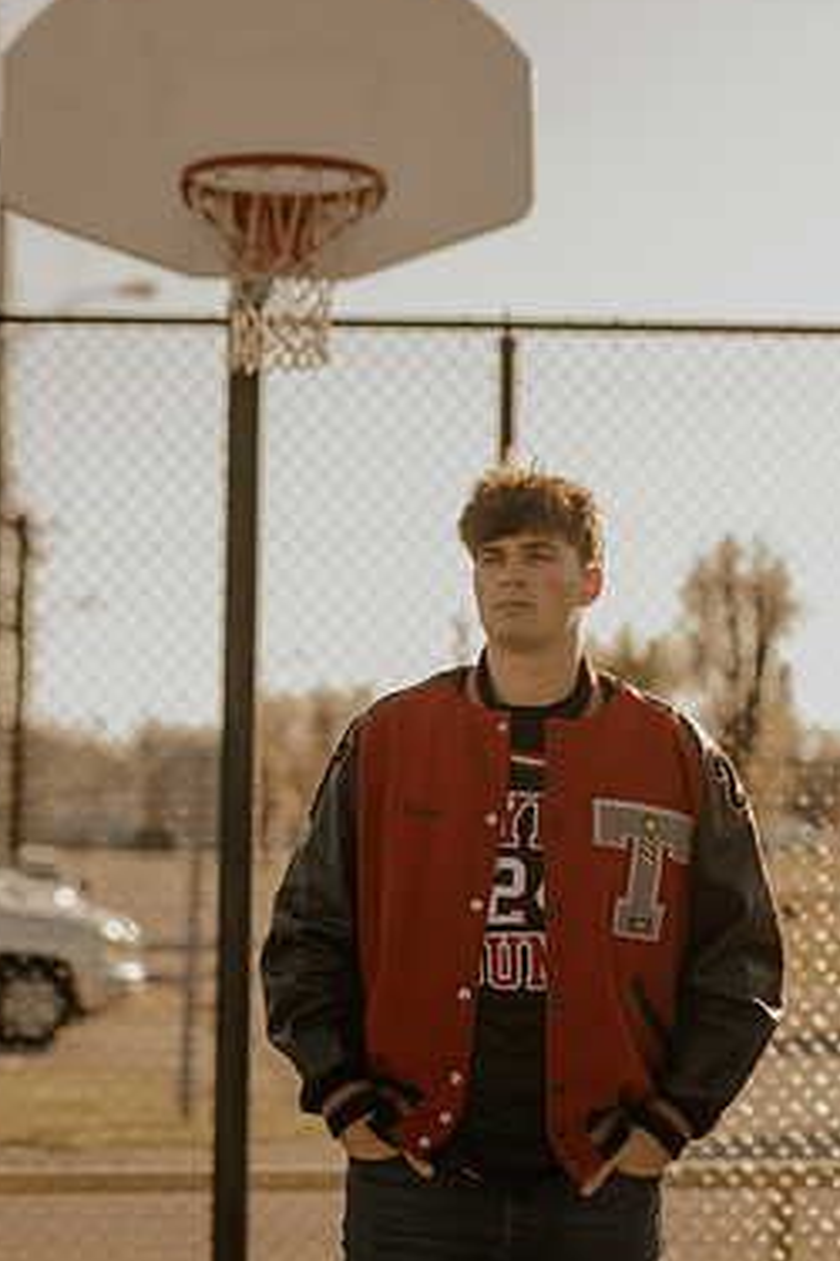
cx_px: 450
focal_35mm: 90
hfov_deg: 15.2
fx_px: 3150
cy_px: 652
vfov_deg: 22.6
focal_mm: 50
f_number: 1.8
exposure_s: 1/3200
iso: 200
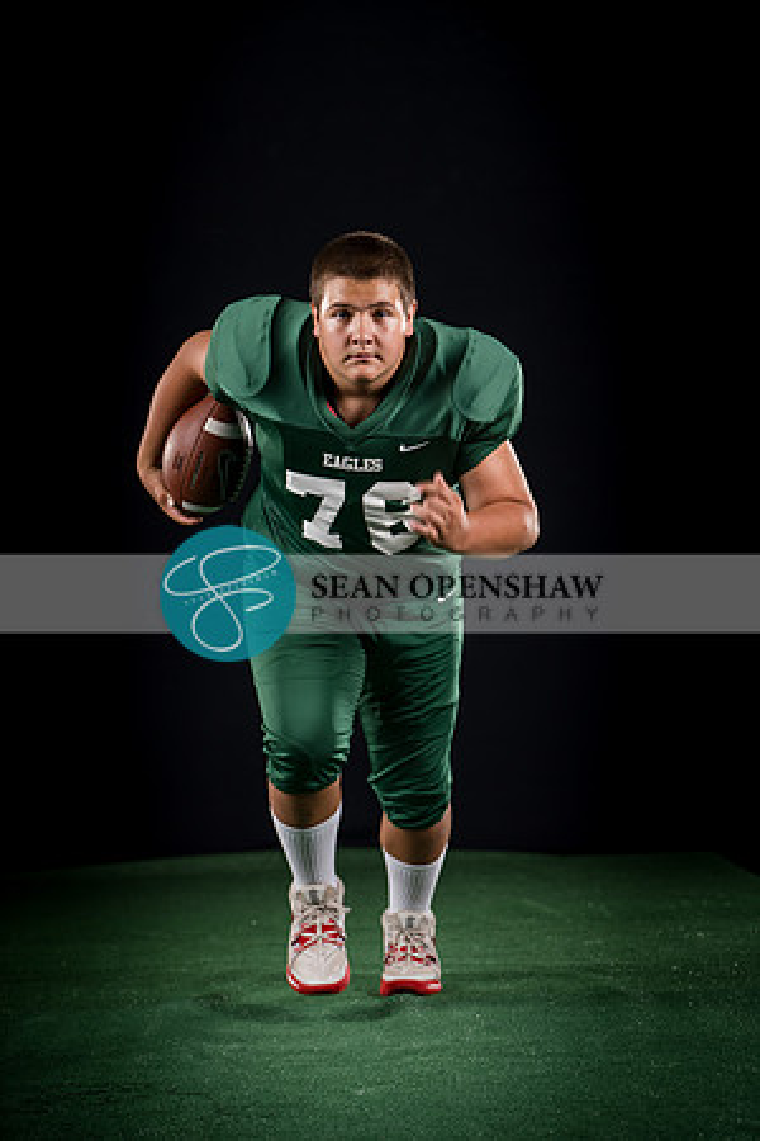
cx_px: 380
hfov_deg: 13.6
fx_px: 3198
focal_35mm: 101
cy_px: 570
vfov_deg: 20.2
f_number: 4
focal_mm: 101
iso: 200
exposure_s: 1/160
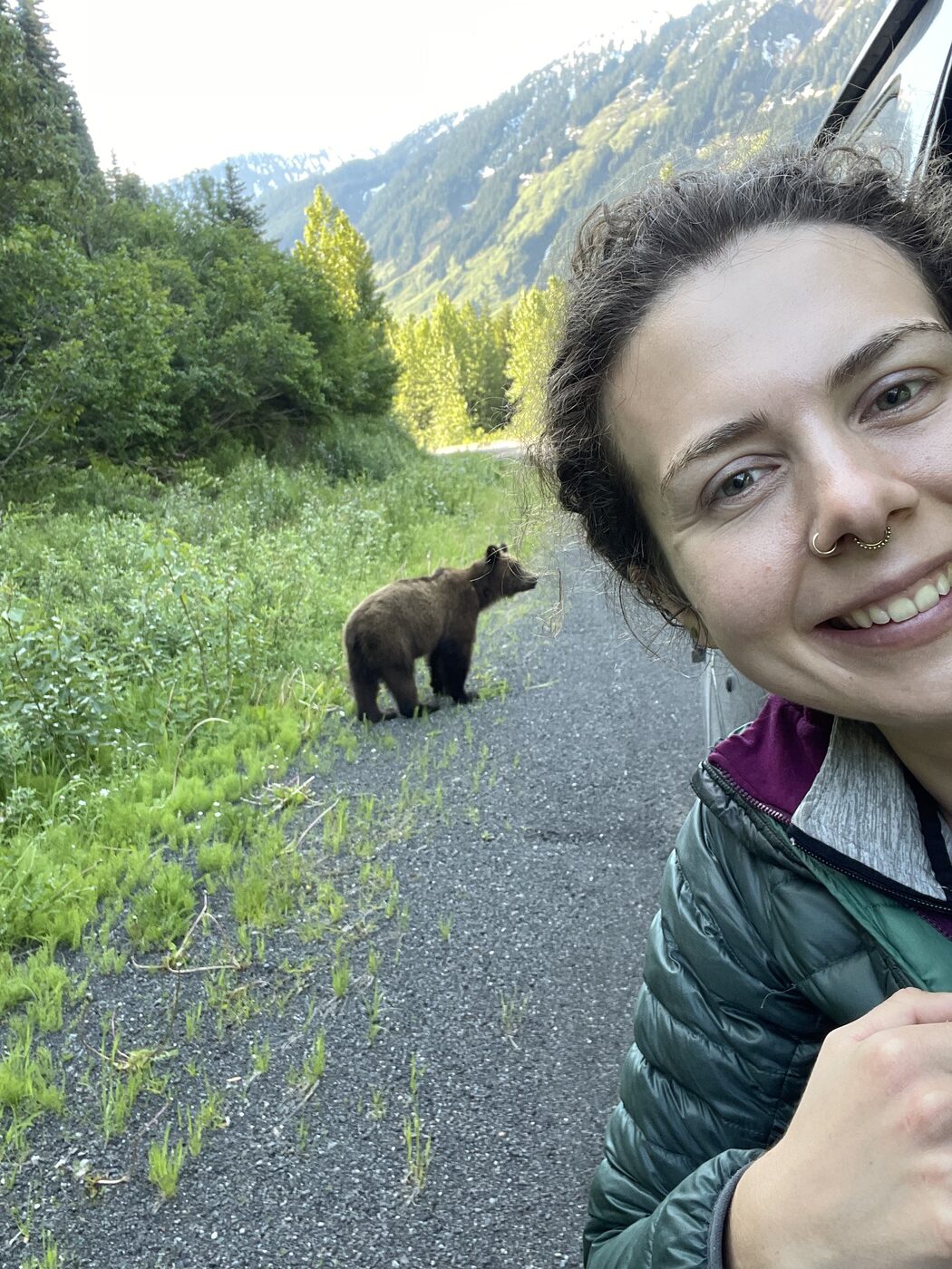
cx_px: 476
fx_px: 1100
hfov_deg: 46.8
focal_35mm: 30
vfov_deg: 60.0
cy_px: 634
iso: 80
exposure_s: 1/121
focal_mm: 2.71
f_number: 2.2
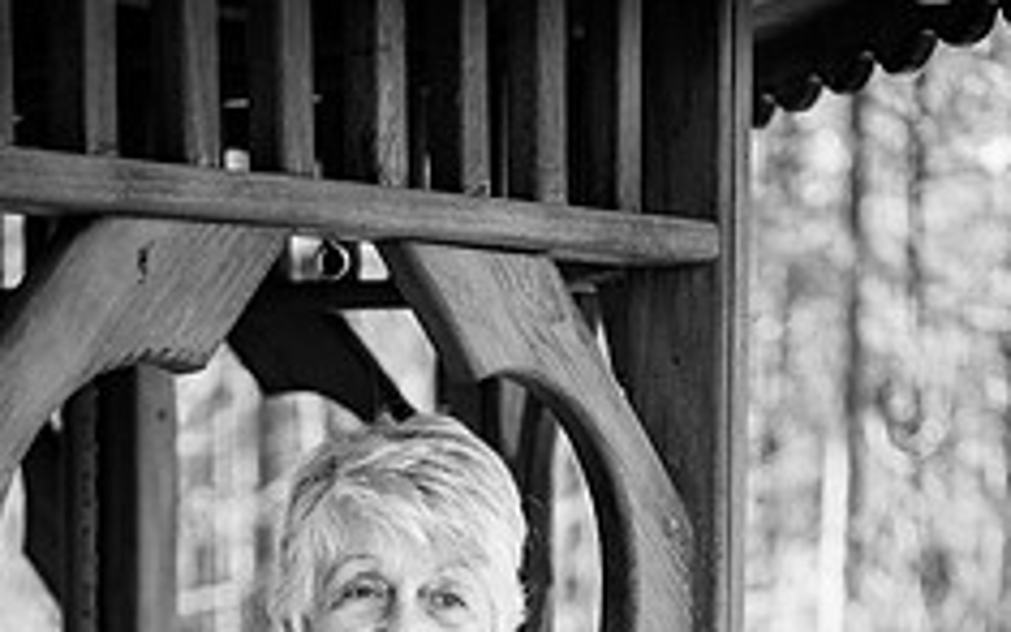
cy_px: 817
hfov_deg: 16.4
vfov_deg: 10.1
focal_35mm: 127
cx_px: 475
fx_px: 3500
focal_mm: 65
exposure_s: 1/2000
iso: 1250
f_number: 2.8
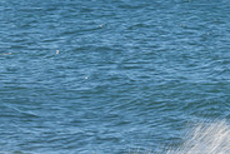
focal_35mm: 1930
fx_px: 12340
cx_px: 174
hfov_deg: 1.1
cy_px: 211
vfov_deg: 0.7
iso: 64
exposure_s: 1/30
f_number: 29
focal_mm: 500
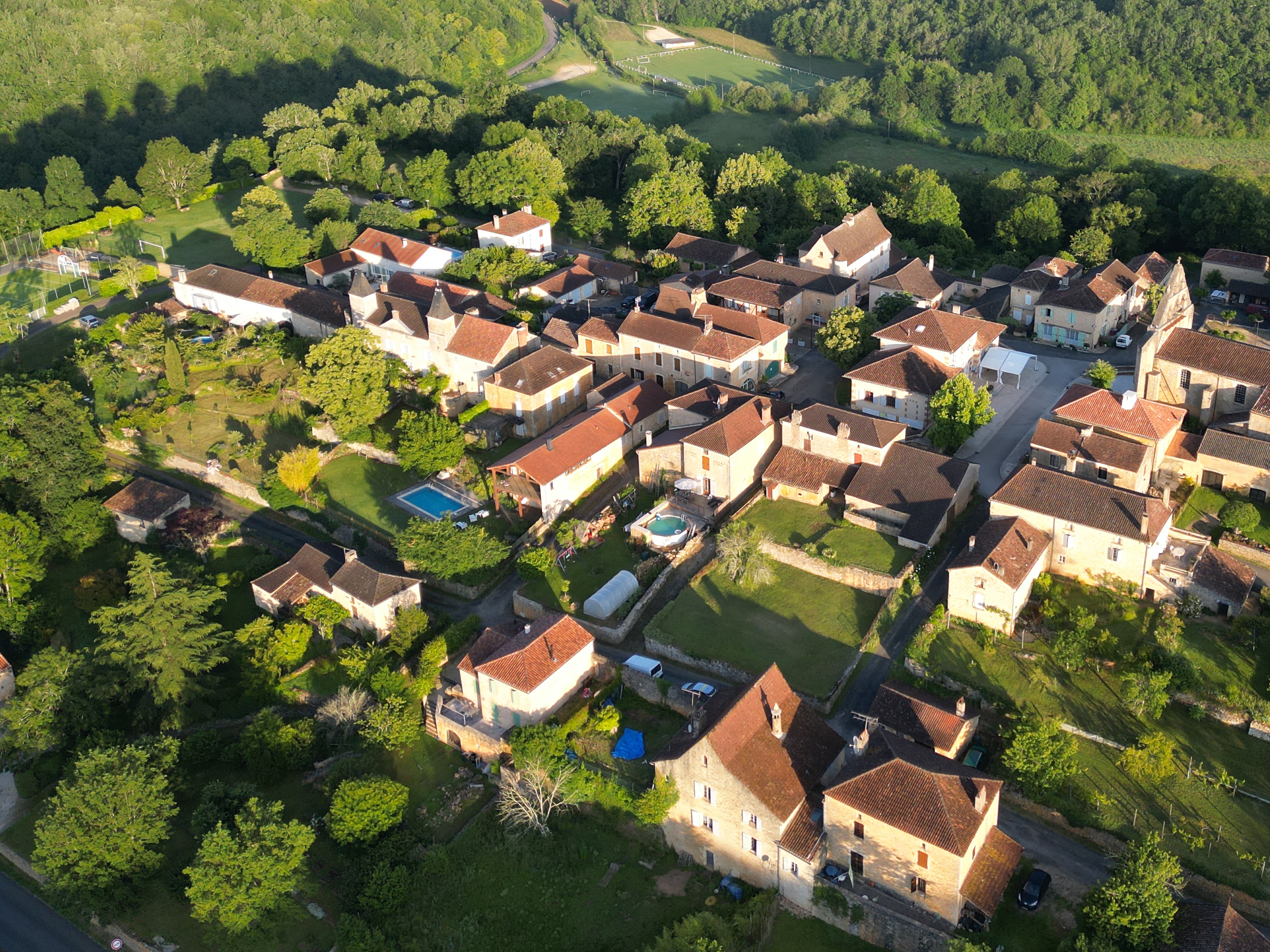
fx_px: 1358
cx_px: 822
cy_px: 362
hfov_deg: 49.5
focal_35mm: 37
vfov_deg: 38.5
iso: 110
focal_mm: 6.72
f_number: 1.7
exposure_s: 1/725
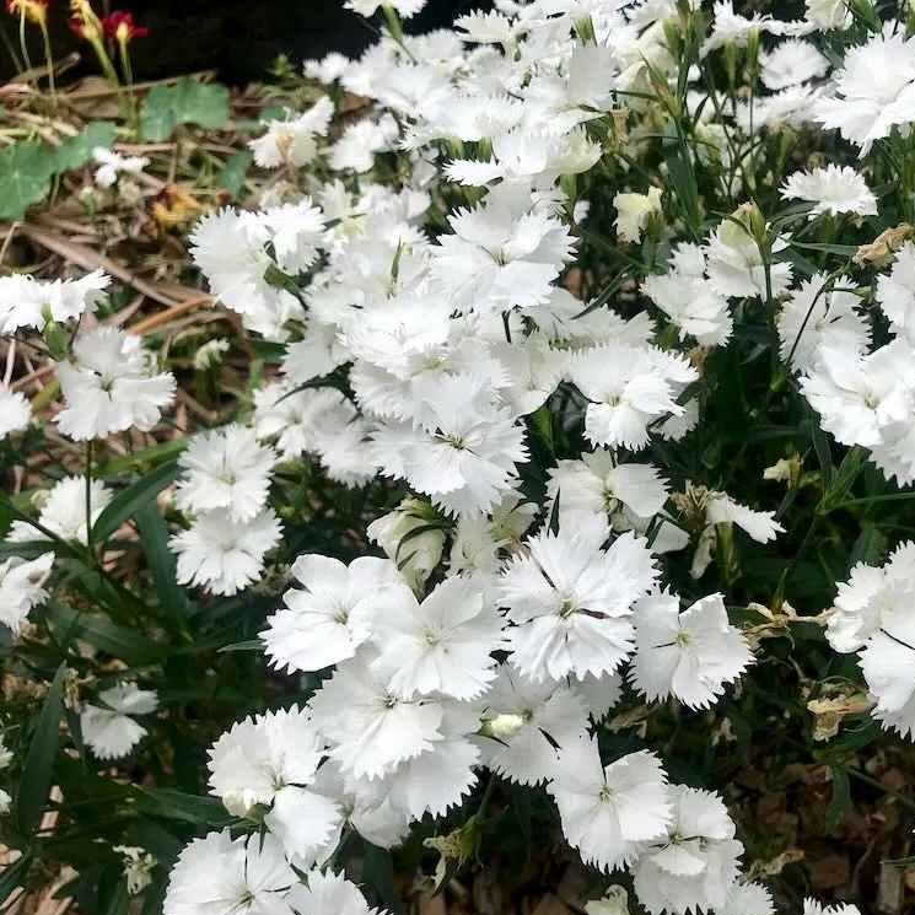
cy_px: 470
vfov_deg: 48.4
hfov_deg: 48.0
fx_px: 1017
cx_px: 570
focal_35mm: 34
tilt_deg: -52.4
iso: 20
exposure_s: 1/520
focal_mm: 3.99
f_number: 1.8
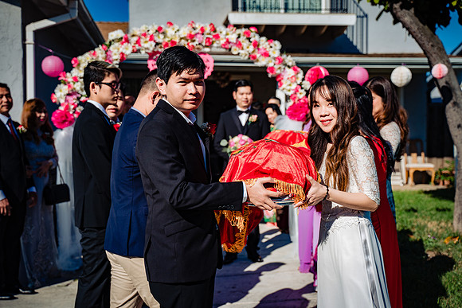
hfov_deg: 41.1
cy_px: 154
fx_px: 616
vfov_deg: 28.1
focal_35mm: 48
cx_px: 231
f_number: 3.5
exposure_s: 1/1600
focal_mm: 48
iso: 100
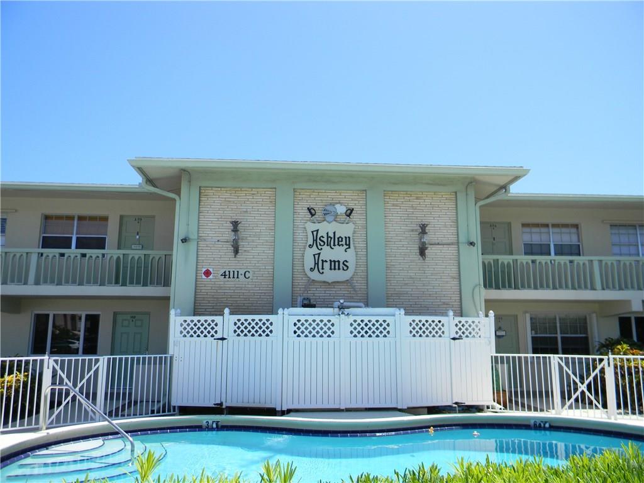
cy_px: 242
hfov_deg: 63.4
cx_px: 322
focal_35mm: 28
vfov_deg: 49.7
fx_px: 521
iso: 80
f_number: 3.5
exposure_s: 1/747
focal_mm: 5
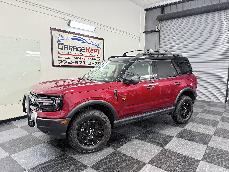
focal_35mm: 24
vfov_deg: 56.8
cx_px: 114
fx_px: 159
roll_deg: -0.3
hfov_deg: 71.6
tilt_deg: -6.4
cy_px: 86
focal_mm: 6.76
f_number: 1.78
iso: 400
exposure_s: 1/60
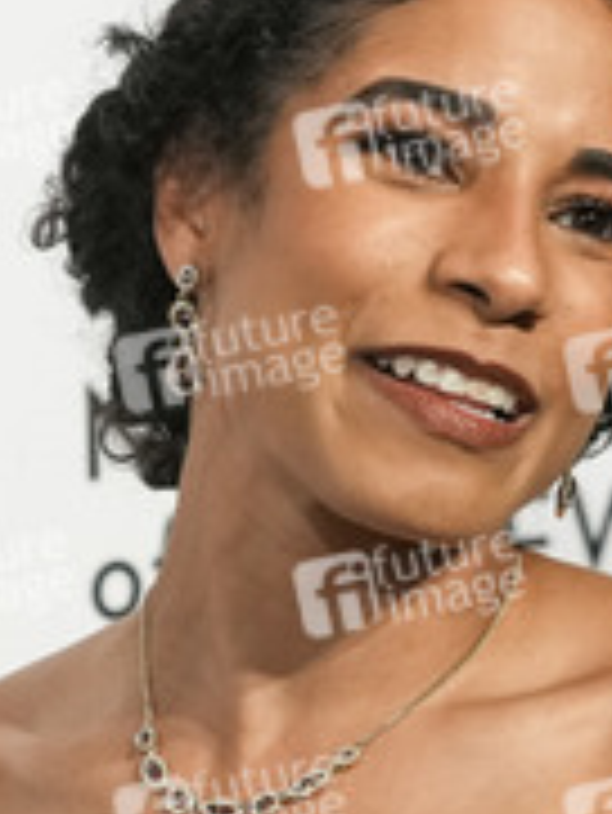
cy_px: 472
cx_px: 288
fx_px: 5627
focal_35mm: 239
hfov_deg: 6.2
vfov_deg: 8.3
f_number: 5.6
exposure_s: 1/400
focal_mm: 100
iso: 8000
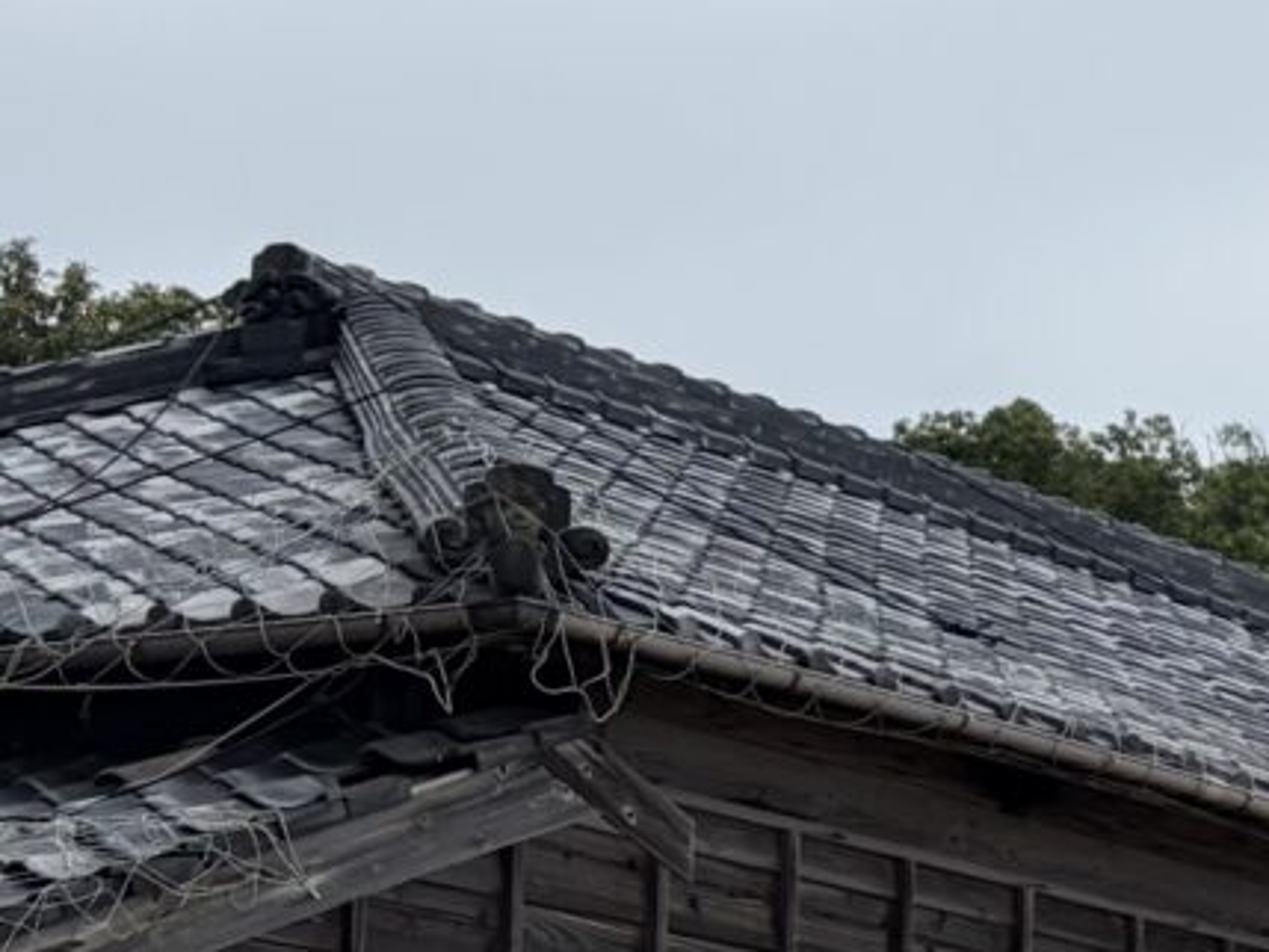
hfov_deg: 11.5
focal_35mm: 155
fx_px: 5684
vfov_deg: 9.5
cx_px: 2508
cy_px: 1121
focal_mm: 5.96
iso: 50
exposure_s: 1/3448
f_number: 1.6
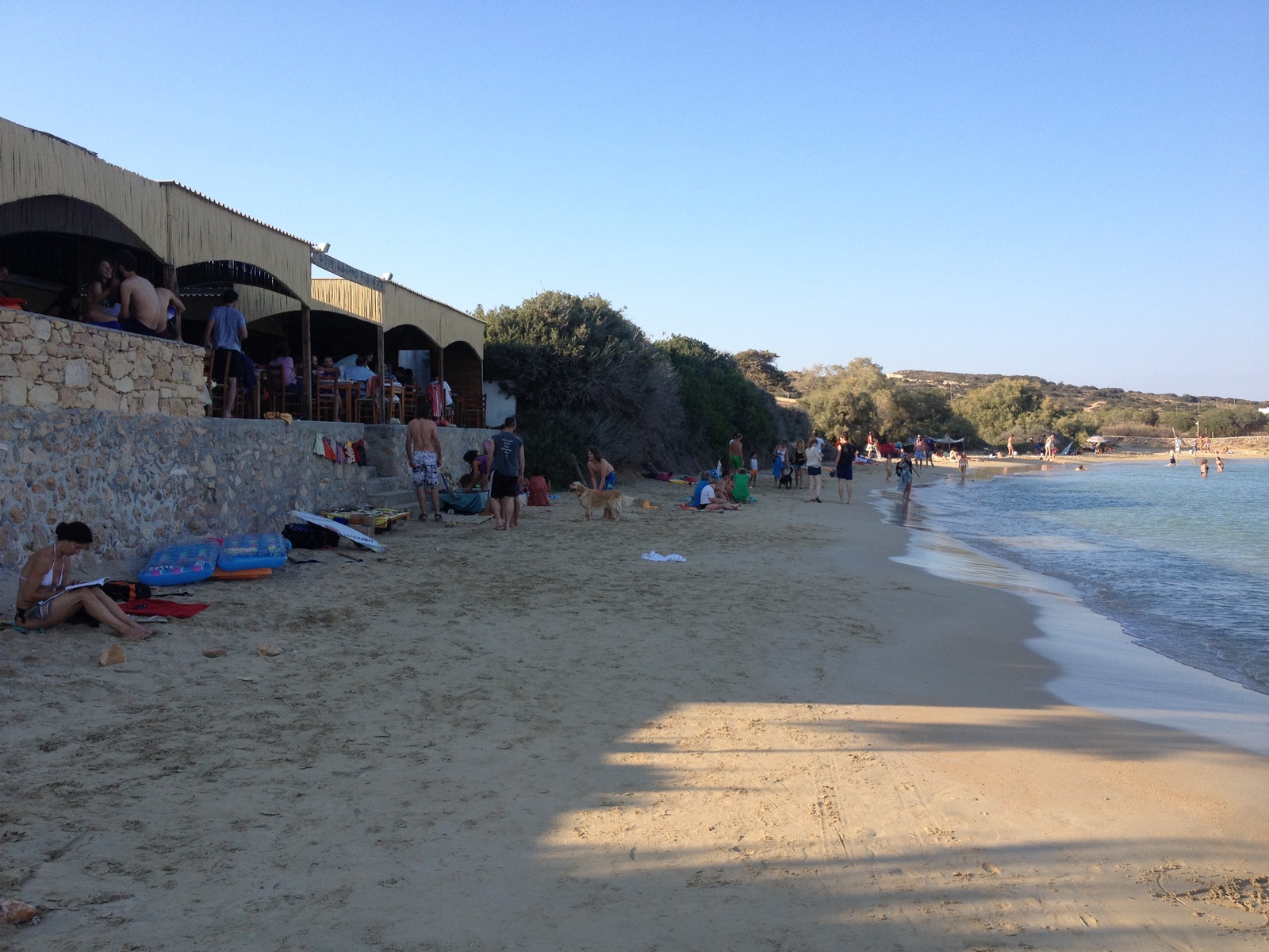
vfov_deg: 40.7
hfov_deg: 52.6
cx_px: 634
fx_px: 1283
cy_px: 476
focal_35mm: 35
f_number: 2.4
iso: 50
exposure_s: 1/746
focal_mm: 4.28
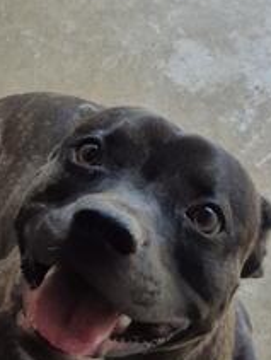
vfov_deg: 30.5
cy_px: 373
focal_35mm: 58
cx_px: 89
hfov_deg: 25.2
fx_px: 604
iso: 25
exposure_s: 1/233
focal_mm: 5.4
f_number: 1.8
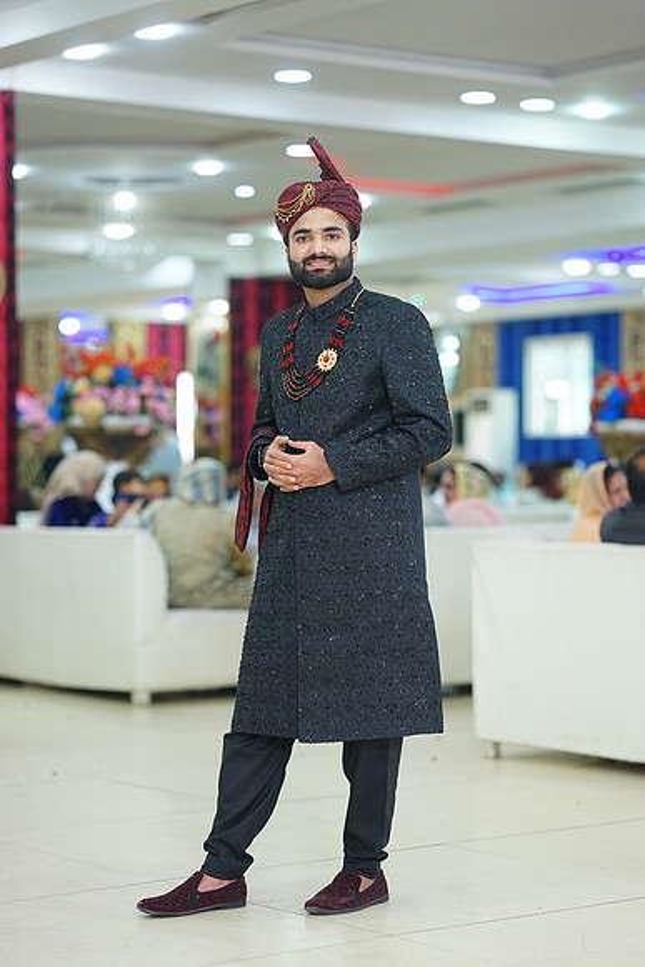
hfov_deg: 16.1
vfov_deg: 23.9
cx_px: 322
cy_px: 484
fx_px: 2283
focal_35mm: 85
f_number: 2
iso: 400
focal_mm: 85
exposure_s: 1/160
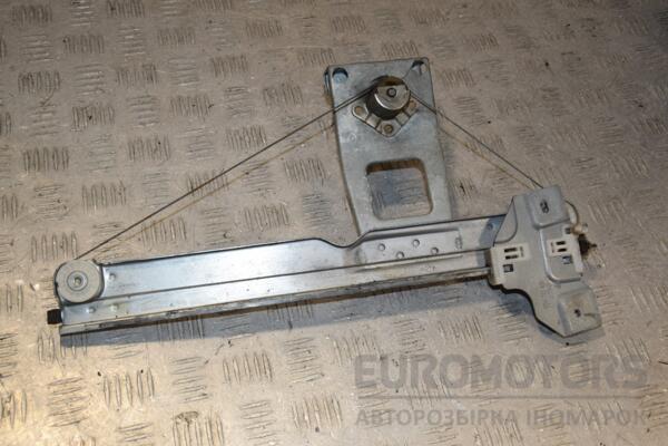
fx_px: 724
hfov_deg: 49.6
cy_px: 223
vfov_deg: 34.2
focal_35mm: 39
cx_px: 334
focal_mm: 26
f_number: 10
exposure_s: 1/200
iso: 800
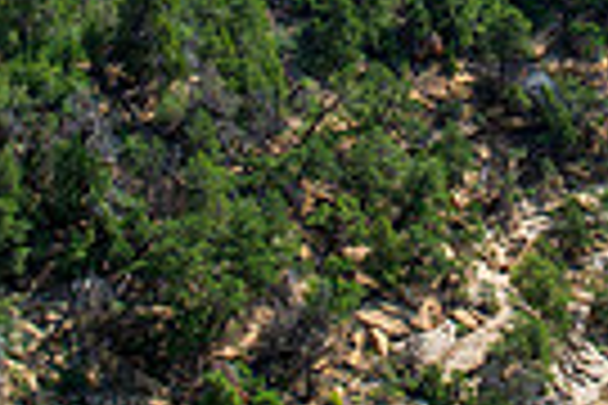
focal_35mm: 133
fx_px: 2246
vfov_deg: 10.0
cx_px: 522
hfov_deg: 15.3
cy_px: -171
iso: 100
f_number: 11
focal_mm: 31
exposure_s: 1/200
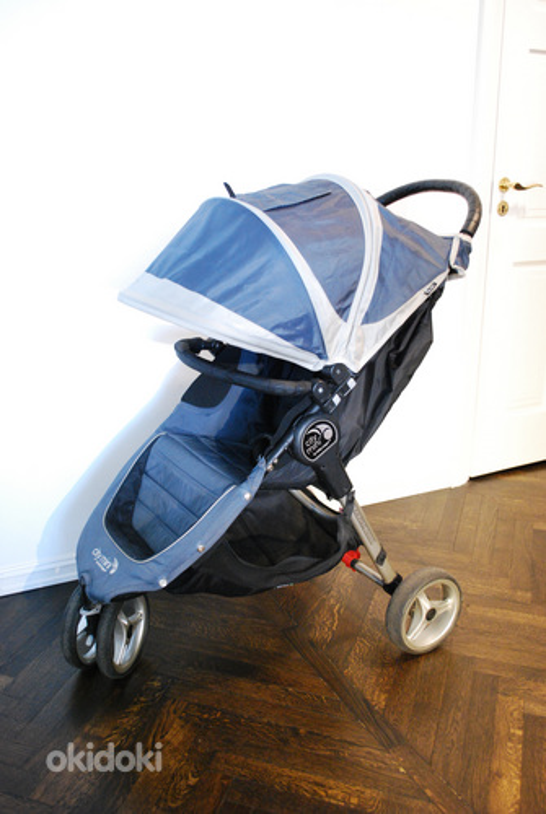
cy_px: 407
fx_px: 748
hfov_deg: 40.1
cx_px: 273
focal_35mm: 33
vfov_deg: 57.2
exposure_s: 1/20
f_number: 4
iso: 1600
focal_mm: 22
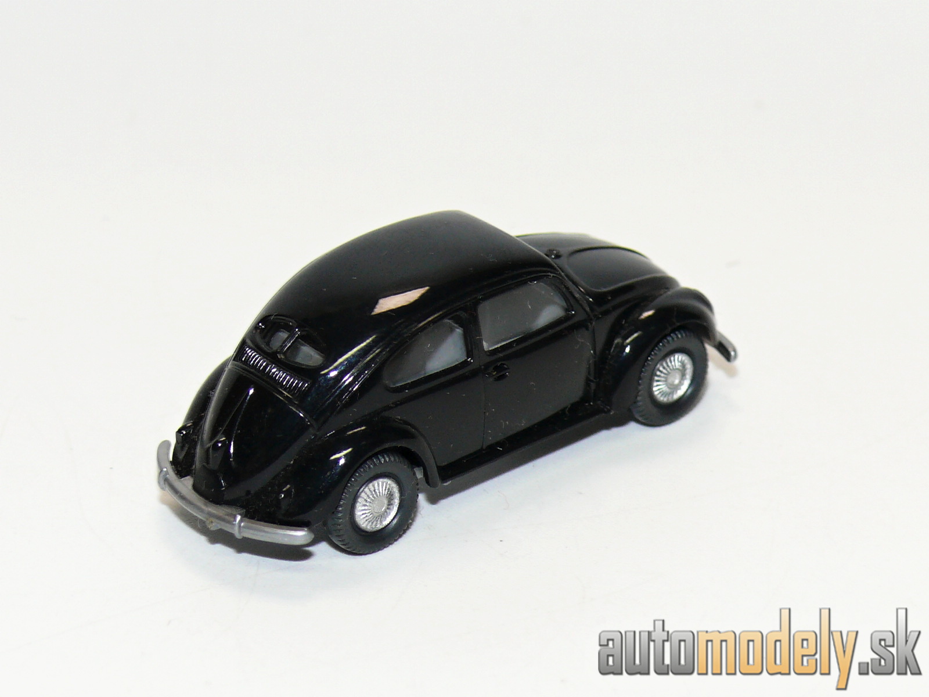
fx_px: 4213
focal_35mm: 157
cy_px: 348
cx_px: 464
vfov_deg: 9.5
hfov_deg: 12.6
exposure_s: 1/30
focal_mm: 18.6
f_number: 4
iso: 100
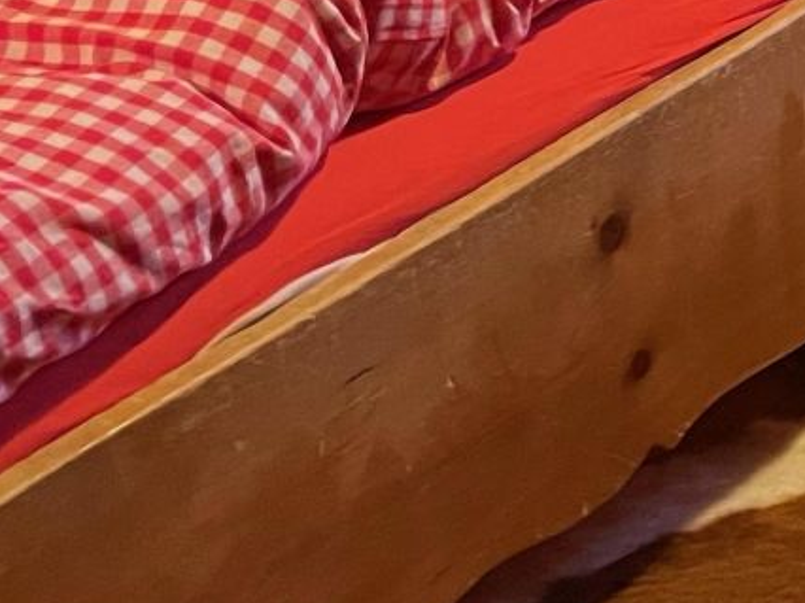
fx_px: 2905
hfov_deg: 13.3
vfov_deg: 11.5
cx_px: 1661
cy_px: -223
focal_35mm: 125
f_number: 1.6
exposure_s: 1/50
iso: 500
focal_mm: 4.2
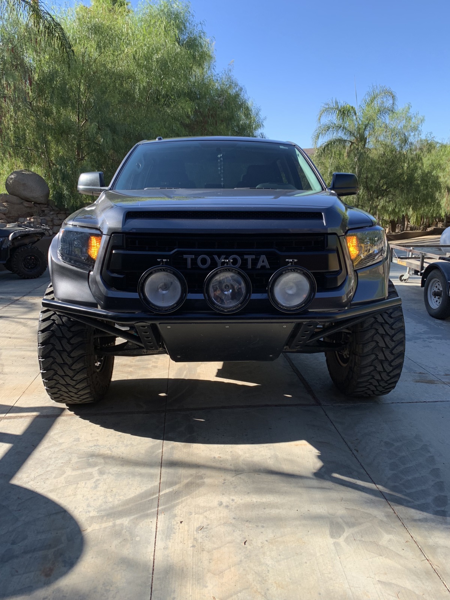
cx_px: 225
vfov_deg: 67.3
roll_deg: +0.6
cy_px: 300
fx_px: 451
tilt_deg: -13.5
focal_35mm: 26
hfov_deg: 53.1
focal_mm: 4.25
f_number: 1.8
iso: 25
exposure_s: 1/789
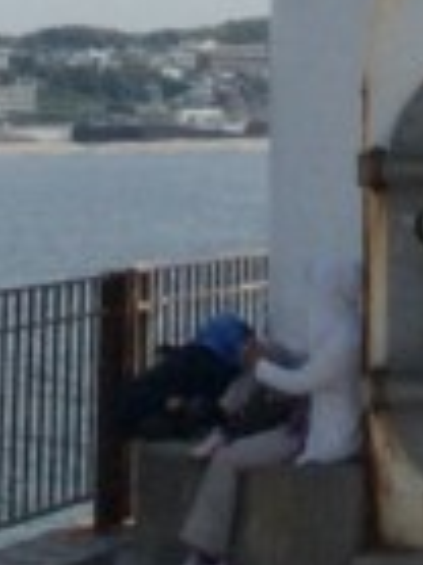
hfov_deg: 8.0
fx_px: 3003
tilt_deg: +16.7
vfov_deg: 9.2
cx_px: 484
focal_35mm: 184
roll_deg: +1.1
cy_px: -951
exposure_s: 1/3185
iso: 32
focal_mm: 3.3
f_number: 2.4
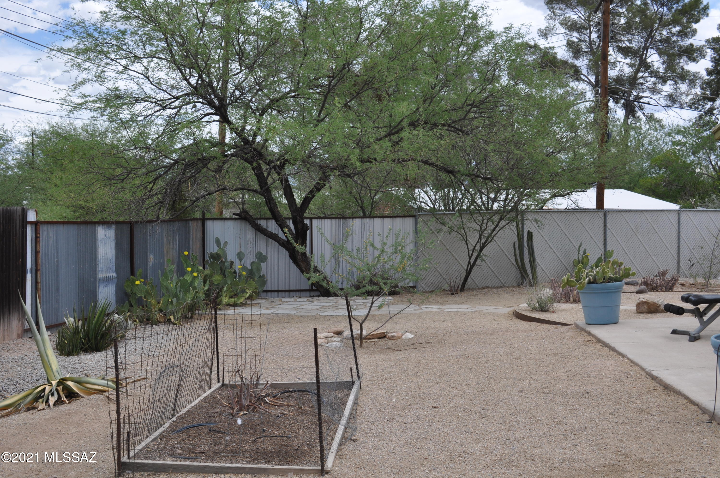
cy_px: 239
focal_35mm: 44
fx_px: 869
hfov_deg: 45.0
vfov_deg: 30.8
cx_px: 360
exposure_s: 1/320
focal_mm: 29
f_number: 9
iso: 200
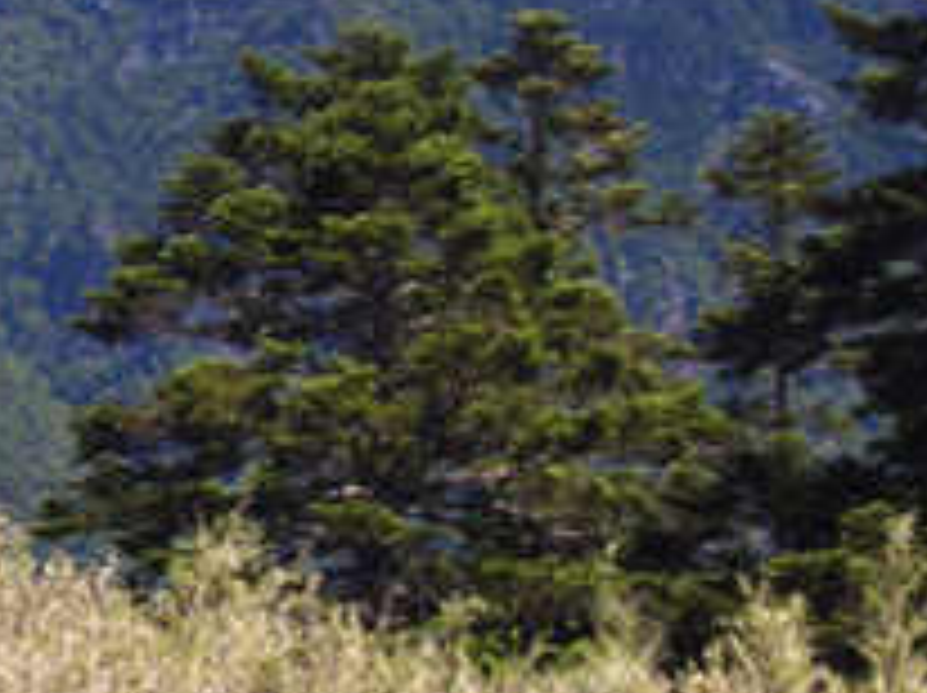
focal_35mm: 230
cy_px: -27
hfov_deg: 8.5
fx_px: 6152
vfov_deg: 6.4
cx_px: -94
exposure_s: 1/160
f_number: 6.2
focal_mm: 12.2
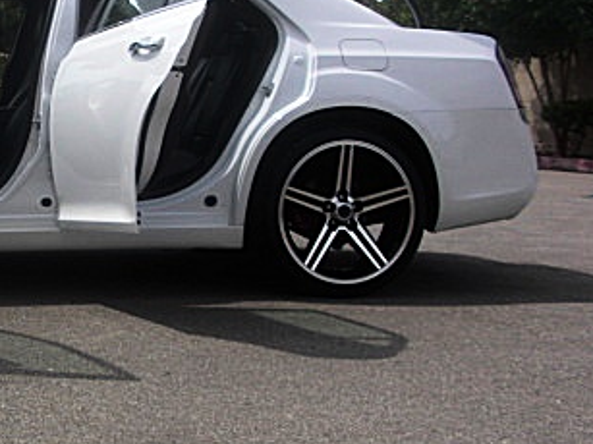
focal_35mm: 75
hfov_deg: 24.8
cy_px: 234
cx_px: -4
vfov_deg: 19.6
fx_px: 1284
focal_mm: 6.3
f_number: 7.9
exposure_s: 1/125
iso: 50
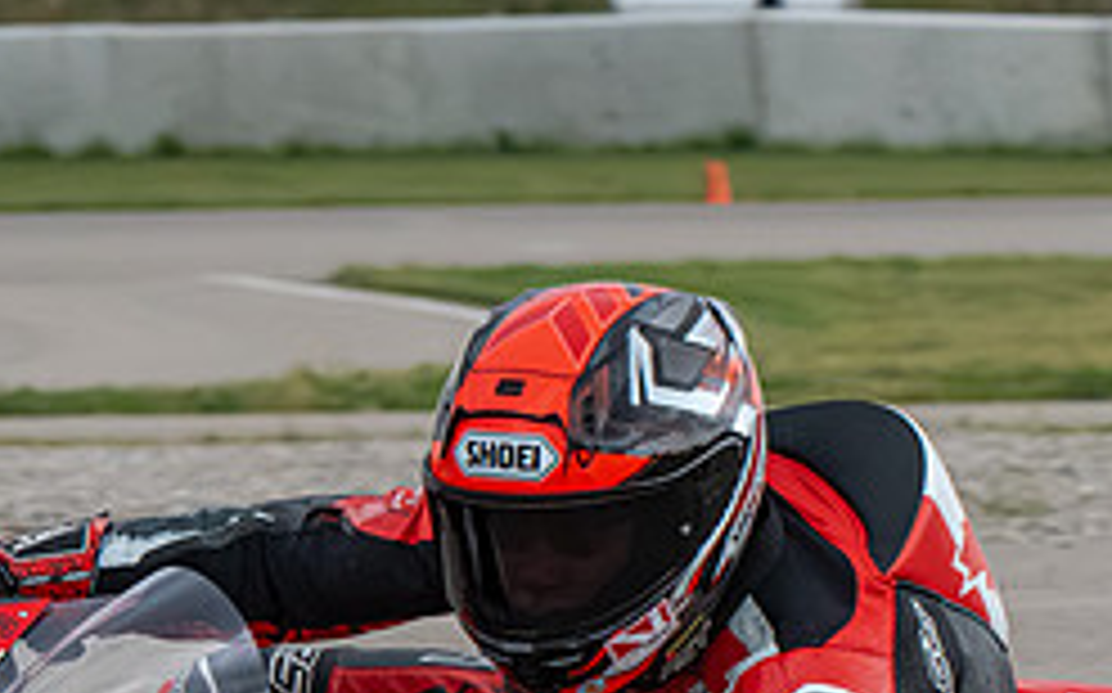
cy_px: 1036
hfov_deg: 2.9
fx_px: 22138
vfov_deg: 1.8
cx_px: 1110
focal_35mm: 731
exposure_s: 1/1250
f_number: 11
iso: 2800
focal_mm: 180
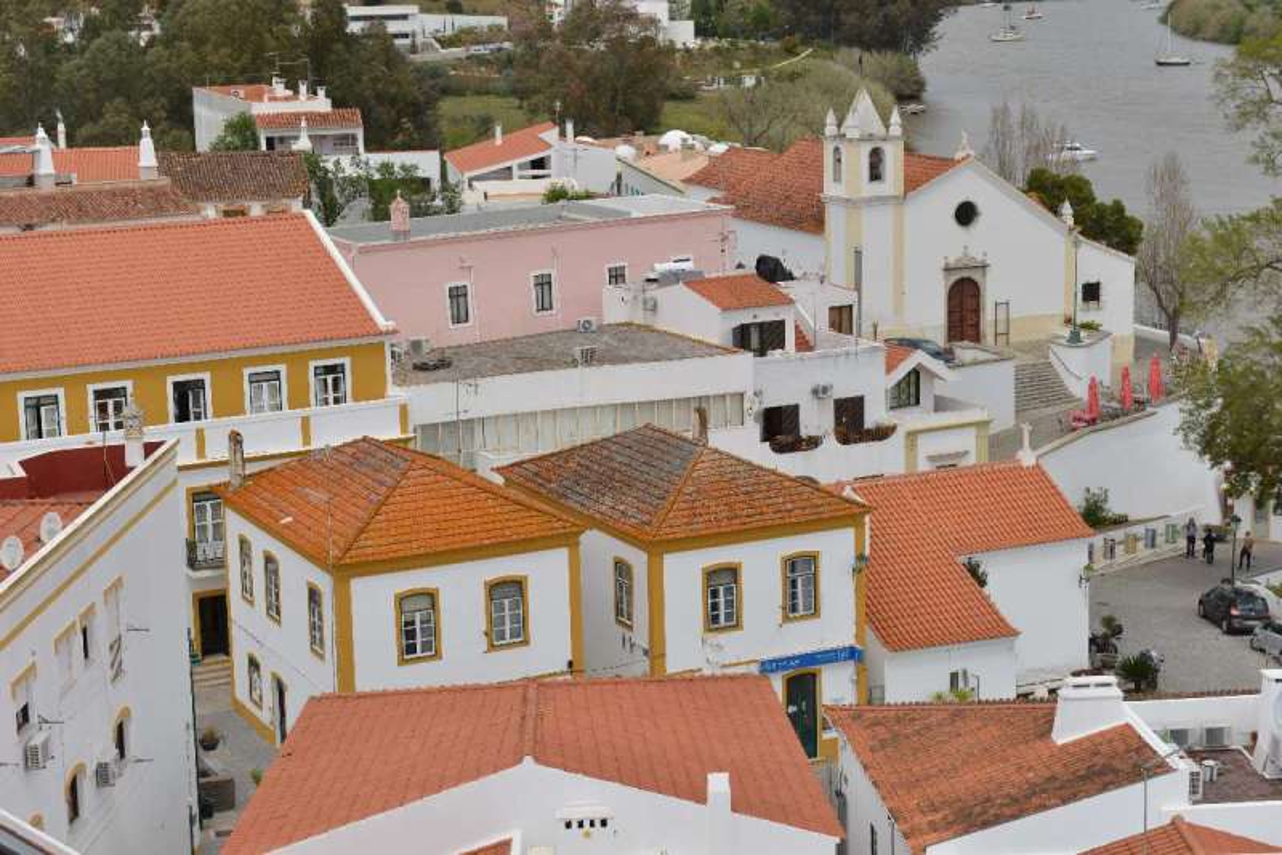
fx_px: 2494
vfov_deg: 19.5
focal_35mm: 70
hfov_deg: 28.8
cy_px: 428
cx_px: 641
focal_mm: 70
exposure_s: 1/250
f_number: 10
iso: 125
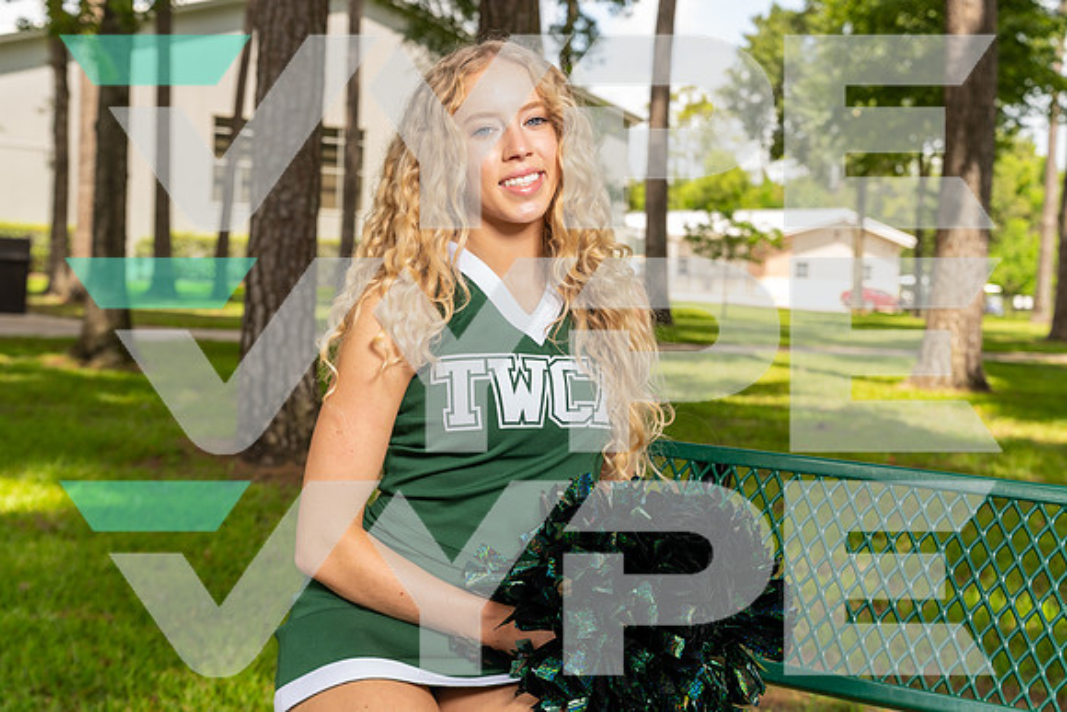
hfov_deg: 41.1
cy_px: 356
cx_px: 534
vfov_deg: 28.1
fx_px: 1423
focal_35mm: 48
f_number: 5
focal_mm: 48
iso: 200
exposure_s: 1/250
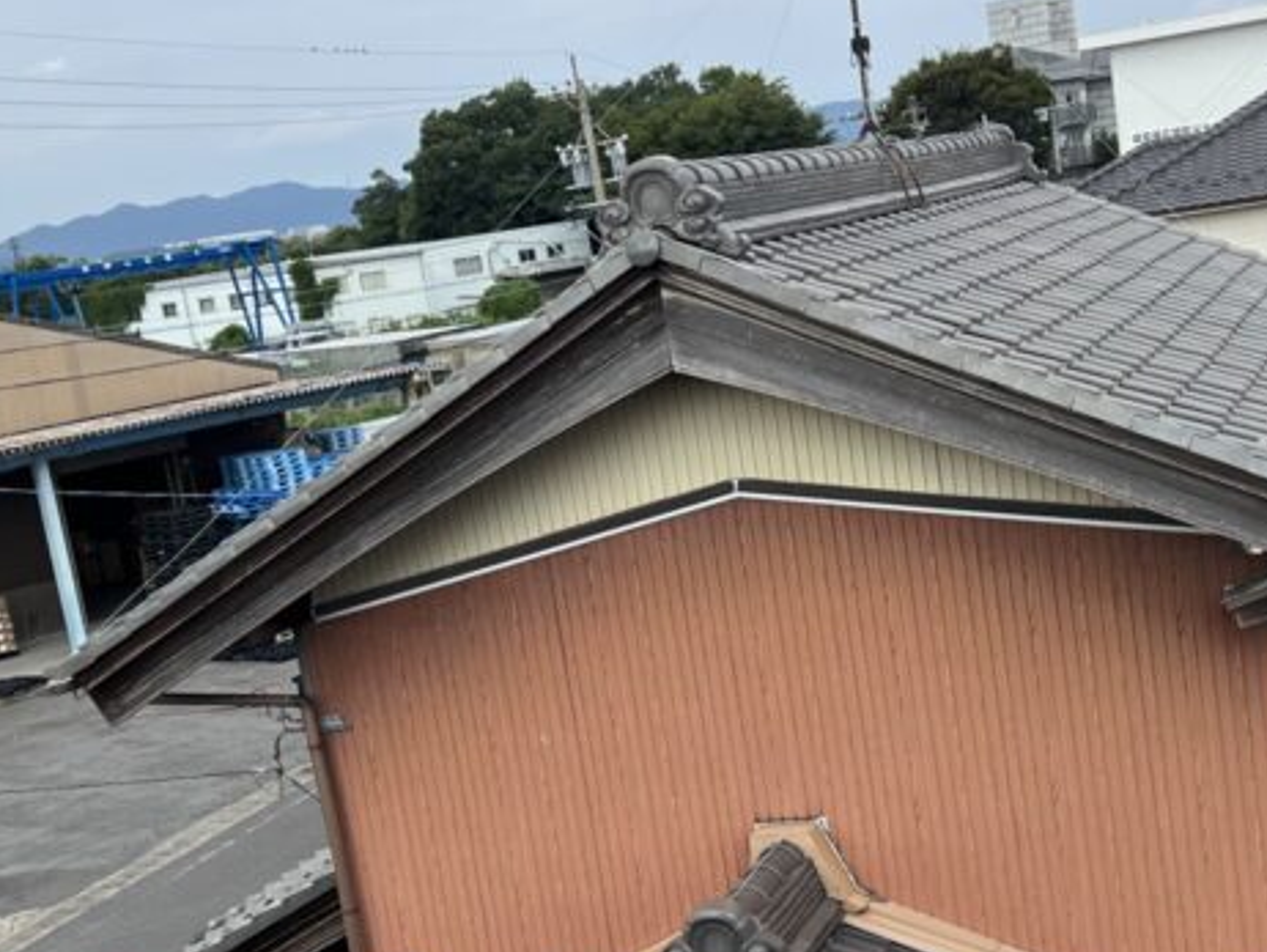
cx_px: 798
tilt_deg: -12.6
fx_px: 2234
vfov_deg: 23.9
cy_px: 649
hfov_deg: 31.5
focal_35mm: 61
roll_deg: +8.2
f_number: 1.5
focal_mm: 5.7
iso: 50
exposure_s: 1/2353
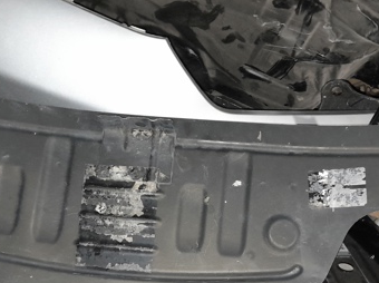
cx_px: 197
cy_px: 227
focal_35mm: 49
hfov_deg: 39.0
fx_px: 536
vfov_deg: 28.9
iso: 500
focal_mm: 3.98
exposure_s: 1/20
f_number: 1.8
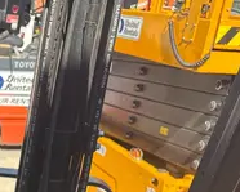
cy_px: 248
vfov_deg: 19.0
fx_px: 533
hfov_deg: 22.3
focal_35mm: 75
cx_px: -85
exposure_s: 1/1239
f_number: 1.6
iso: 50
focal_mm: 5.96
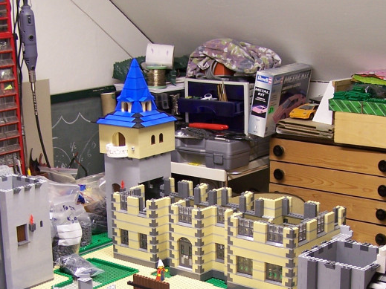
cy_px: 261
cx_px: 206
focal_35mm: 75
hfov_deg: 26.0
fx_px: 836
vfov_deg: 19.3
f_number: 2.8
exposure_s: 1/6
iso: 80
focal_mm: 6.3
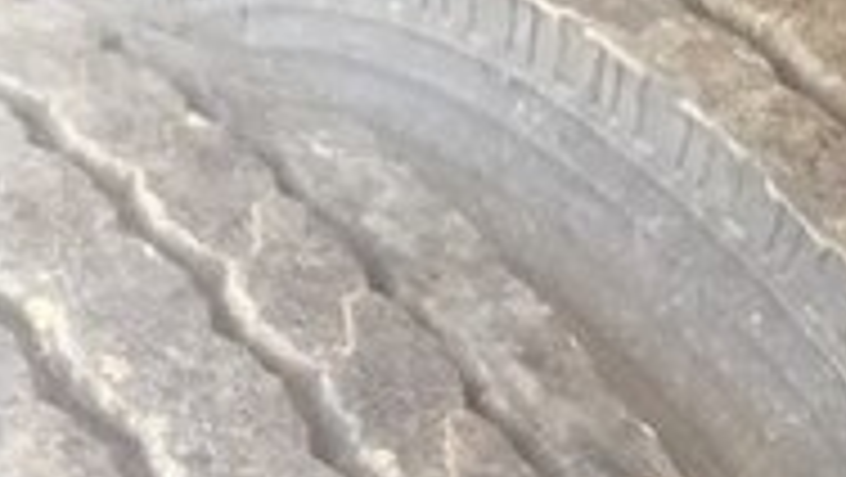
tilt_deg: -39.3
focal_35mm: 111
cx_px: 850
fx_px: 2491
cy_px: 992
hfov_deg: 18.7
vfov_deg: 10.0
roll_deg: -1.9
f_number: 2.2
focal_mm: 4.15
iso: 50
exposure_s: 1/33
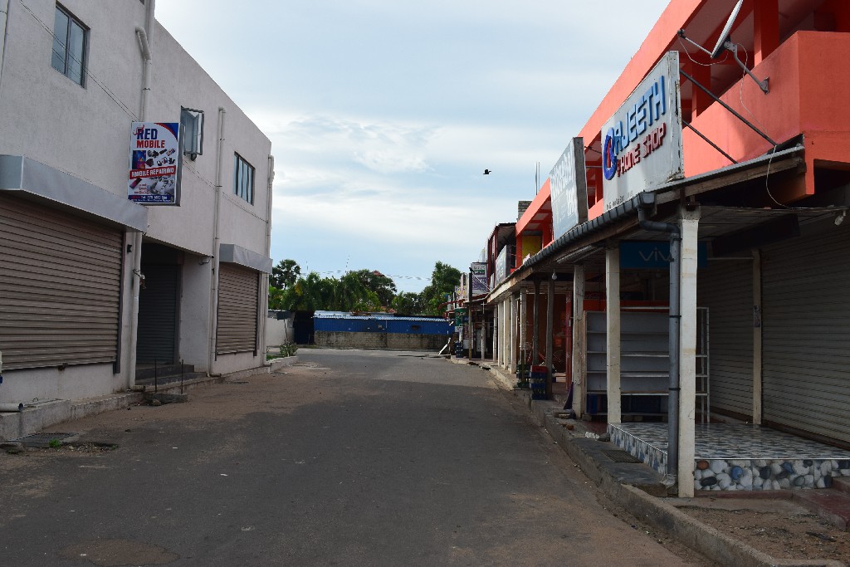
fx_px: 779
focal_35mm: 33
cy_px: 284
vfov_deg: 40.0
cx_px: 425
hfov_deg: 57.2
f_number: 11
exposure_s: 1/400
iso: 400
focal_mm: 22
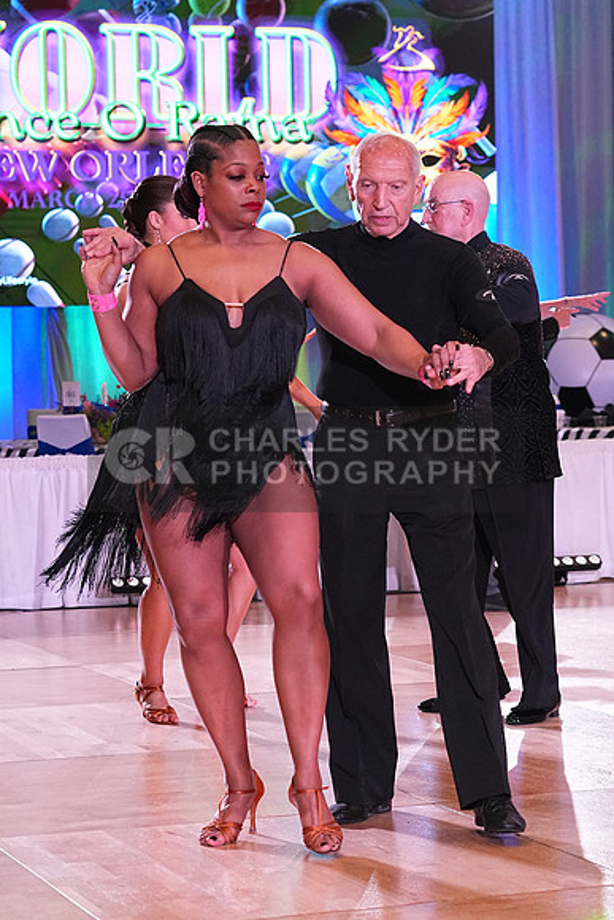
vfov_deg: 21.0
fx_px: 2480
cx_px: 307
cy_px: 460
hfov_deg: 14.1
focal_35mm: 97
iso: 3200
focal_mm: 65
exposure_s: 1/400
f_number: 4.5
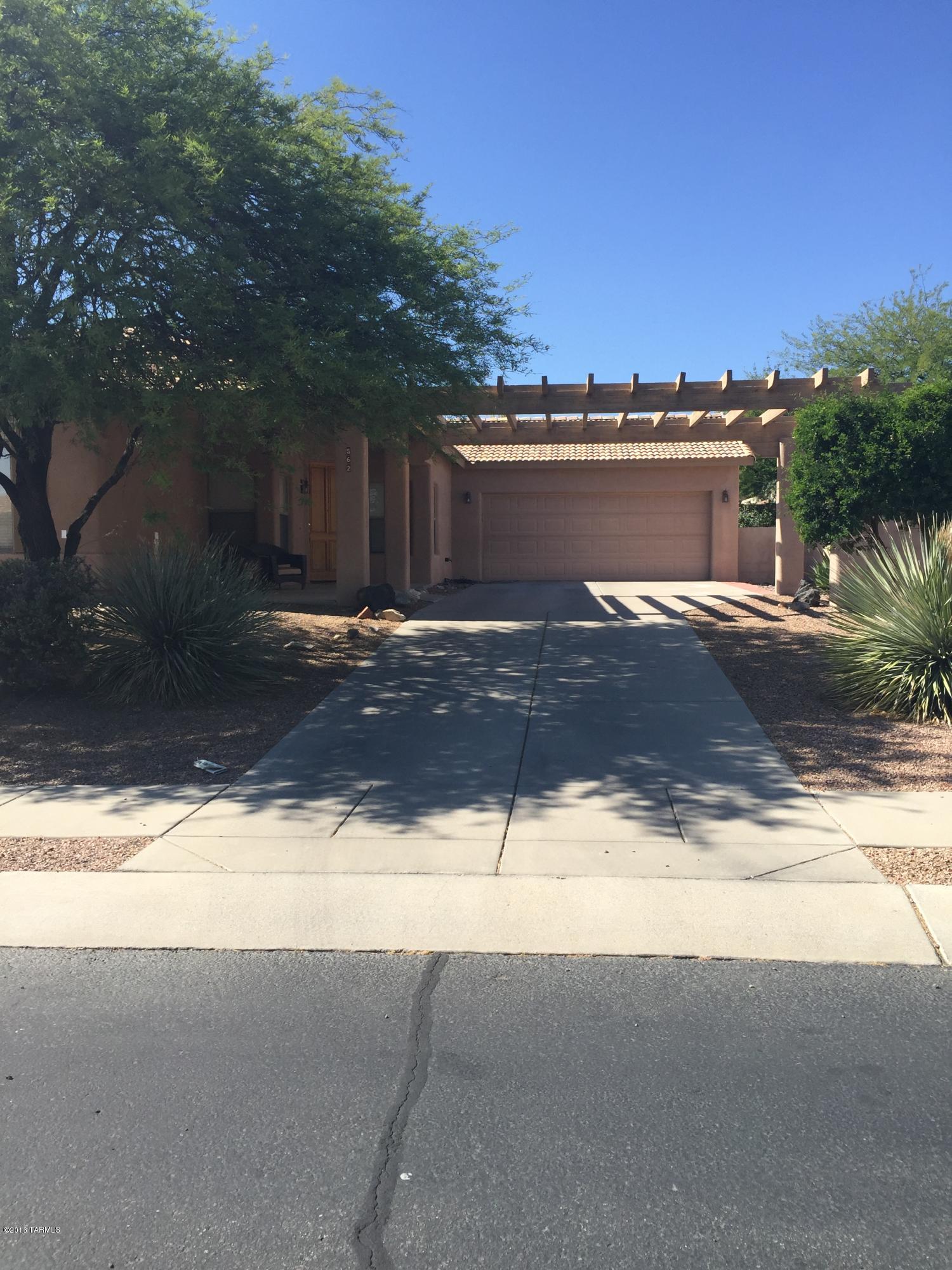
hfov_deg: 48.2
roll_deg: +0.4
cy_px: 635
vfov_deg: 61.7
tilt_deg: -4.3
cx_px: 476
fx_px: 1063
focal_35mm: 29
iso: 32
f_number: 2.2
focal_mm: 4.15
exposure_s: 1/1412
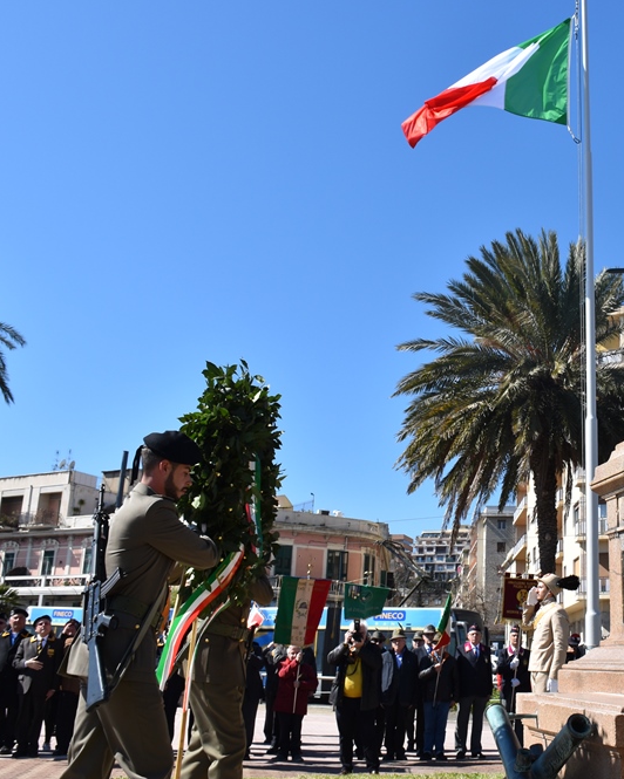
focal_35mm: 39
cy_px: 393
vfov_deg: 46.8
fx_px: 900
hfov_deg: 36.7
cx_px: 514
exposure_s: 1/400
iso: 200
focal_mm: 18
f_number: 10
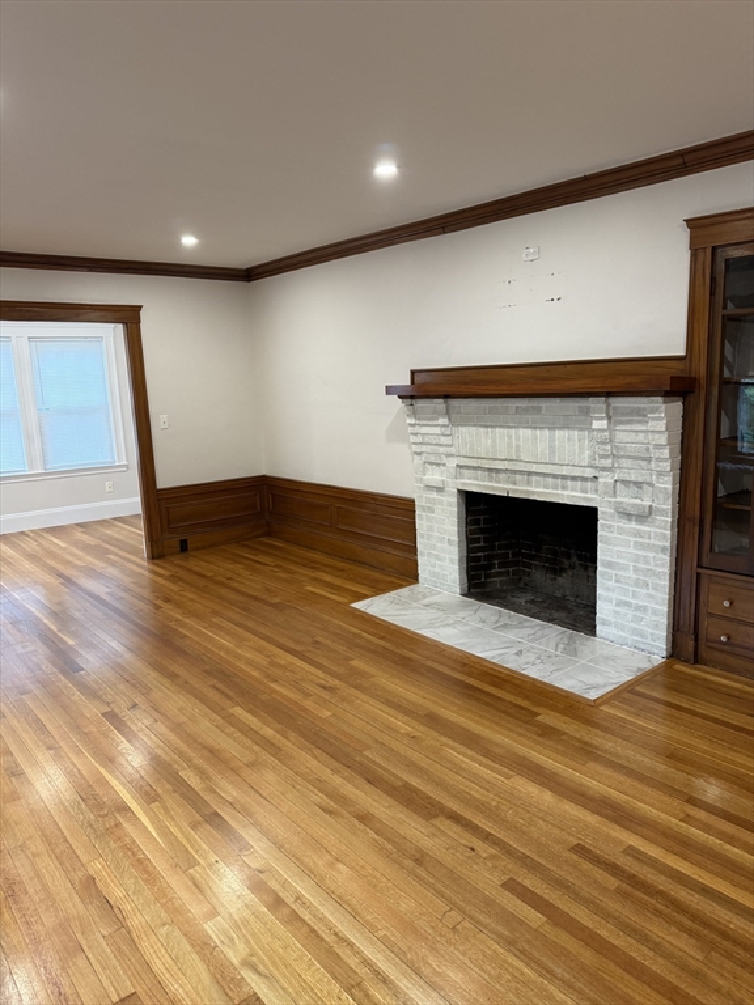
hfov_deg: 56.8
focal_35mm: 24
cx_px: 377
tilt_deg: -9.5
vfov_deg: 71.6
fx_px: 697
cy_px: 502
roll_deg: +1.5
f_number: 1.78
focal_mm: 6.76
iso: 200
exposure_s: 1/60
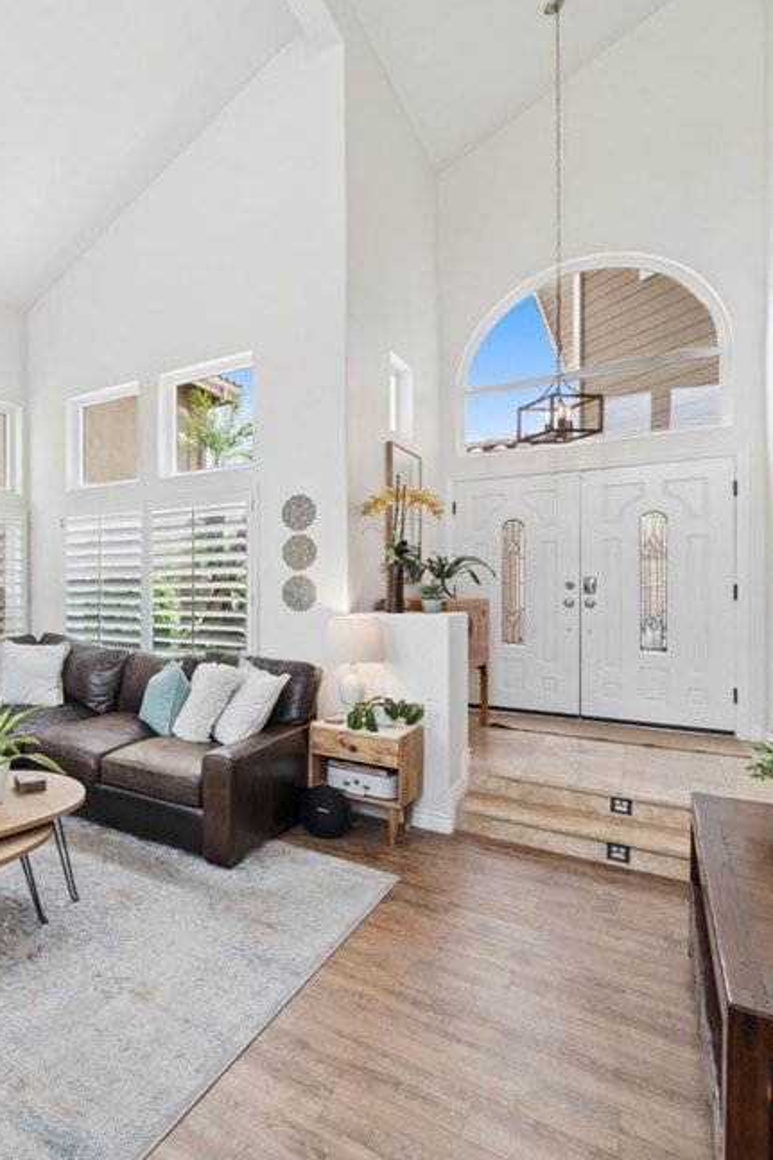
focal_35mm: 19
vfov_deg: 86.9
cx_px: 135
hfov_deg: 58.6
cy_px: 596
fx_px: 612
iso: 200
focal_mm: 12
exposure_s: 1/30
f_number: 8
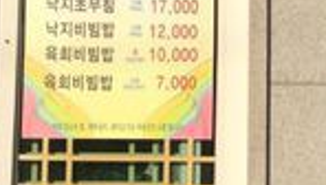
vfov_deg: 7.2
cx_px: 312
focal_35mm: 169
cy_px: 46
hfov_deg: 12.6
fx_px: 1464
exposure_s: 1/2488
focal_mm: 3.3
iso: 32
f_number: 2.4
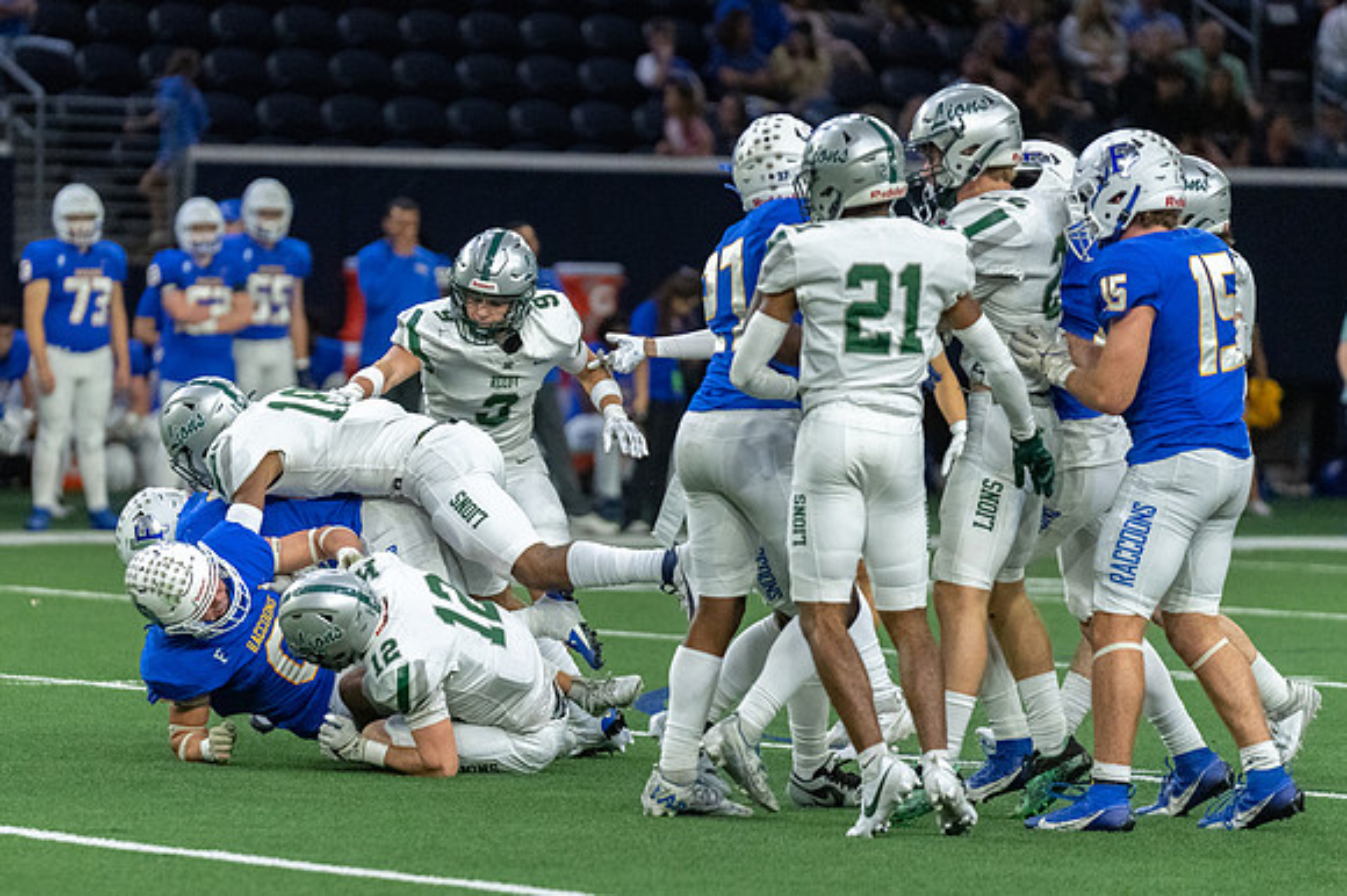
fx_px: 10920
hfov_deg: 7.1
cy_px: 456
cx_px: 504
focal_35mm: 292
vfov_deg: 4.7
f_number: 2.8
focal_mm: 200
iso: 4000
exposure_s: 1/1250
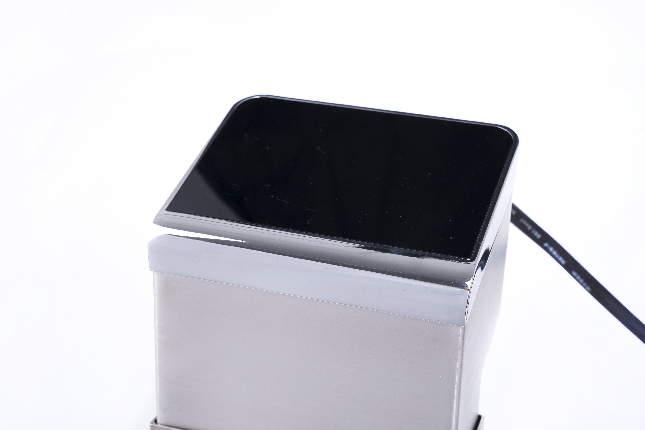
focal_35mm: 70
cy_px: 215
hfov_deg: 28.8
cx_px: 322
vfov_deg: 19.5
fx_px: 1254
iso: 125
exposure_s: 1/125
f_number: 14
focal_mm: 70
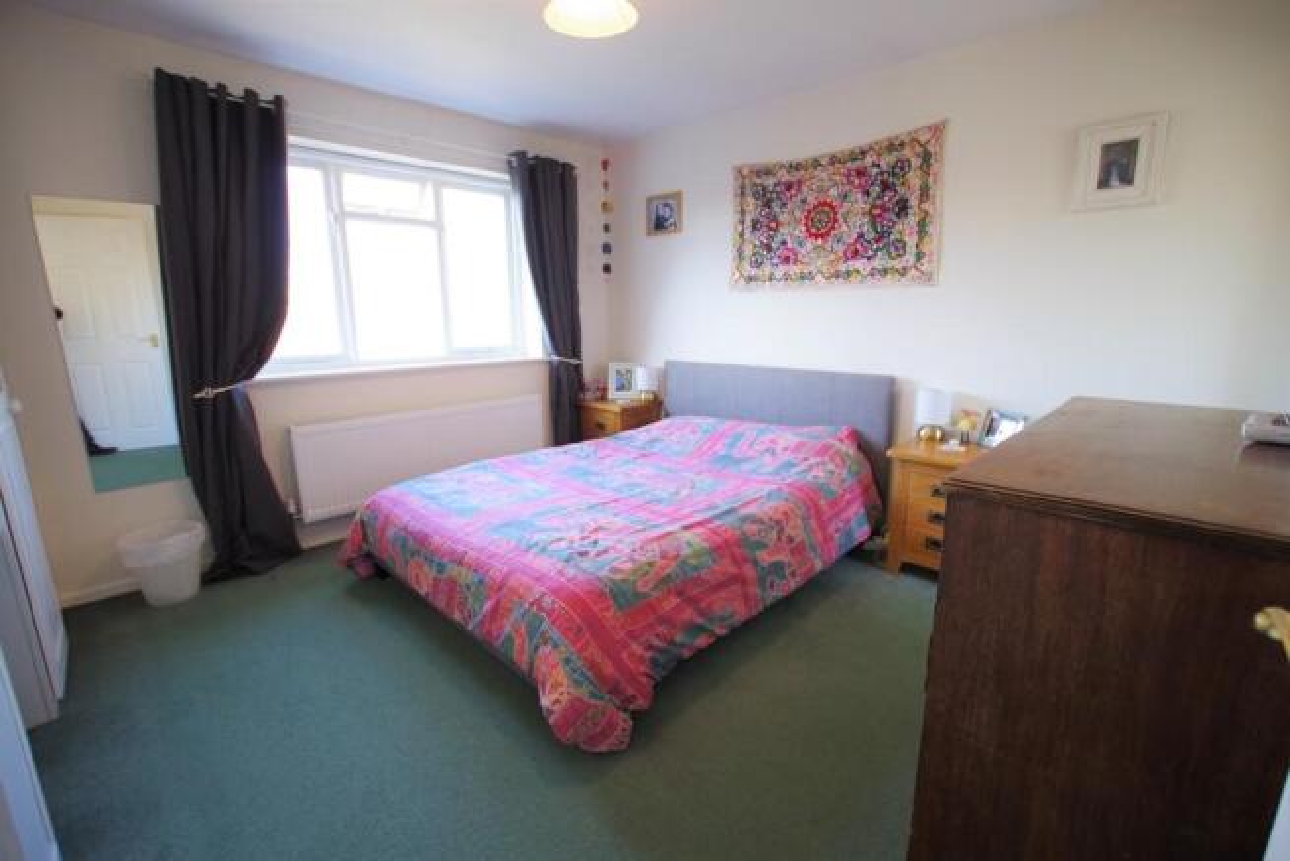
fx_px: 538
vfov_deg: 77.4
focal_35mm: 15
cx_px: 645
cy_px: 430
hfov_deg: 100.4
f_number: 3.5
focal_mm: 10
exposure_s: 1/25
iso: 200
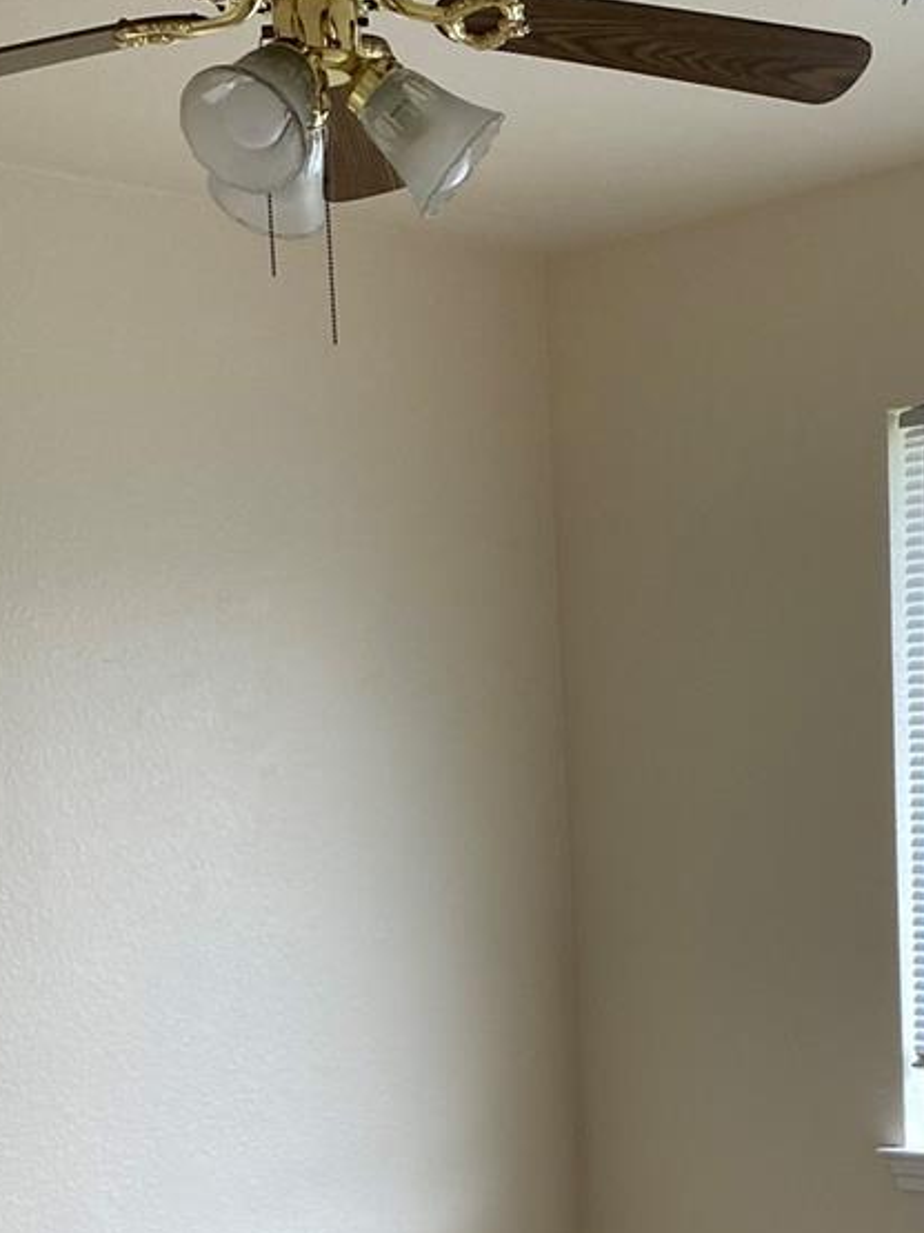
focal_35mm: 72
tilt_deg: -7.5
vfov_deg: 26.0
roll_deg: +2.3
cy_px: 1157
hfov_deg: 20.3
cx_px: 677
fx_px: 2564
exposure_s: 1/122
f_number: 1.8
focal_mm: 4.25
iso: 50
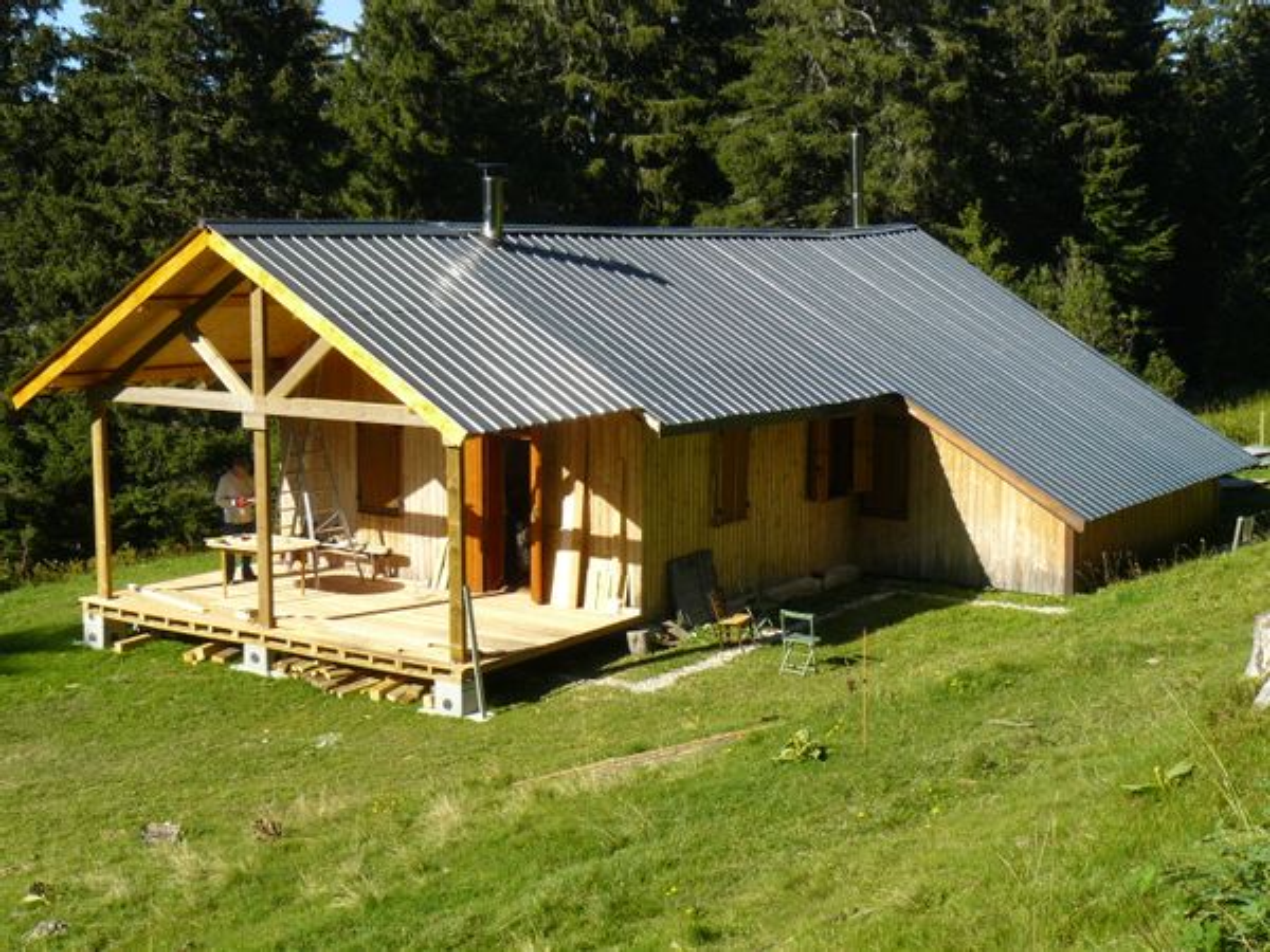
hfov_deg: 38.9
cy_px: 476
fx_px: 1798
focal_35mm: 49
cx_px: 635
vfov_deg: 29.7
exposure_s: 1/250
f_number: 5.6
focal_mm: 8.1
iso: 100
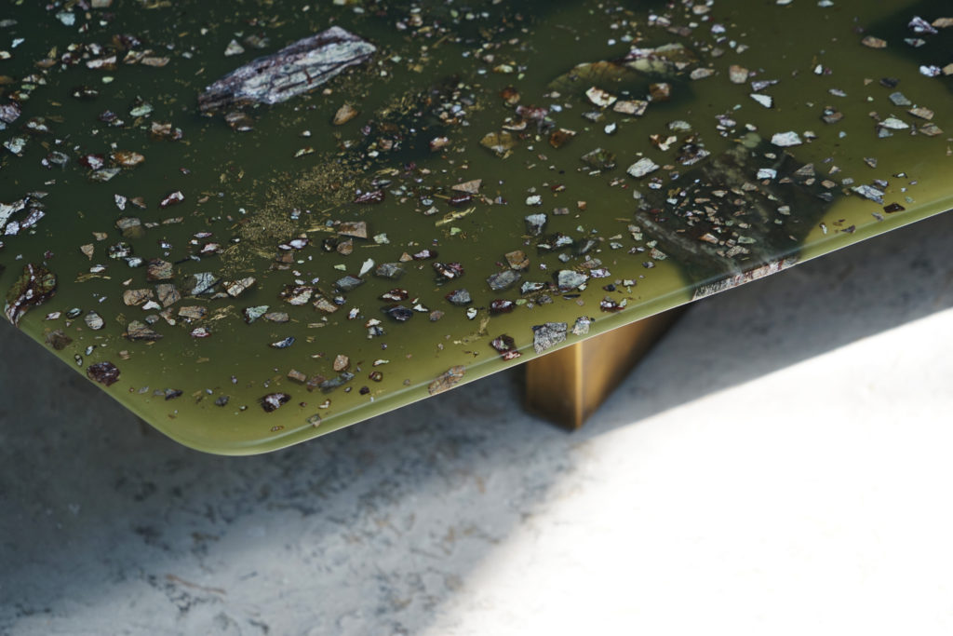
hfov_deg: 18.3
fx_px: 2965
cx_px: 476
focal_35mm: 112
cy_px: 318
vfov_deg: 12.2
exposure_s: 1/125
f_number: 6.3
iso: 250
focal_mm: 112
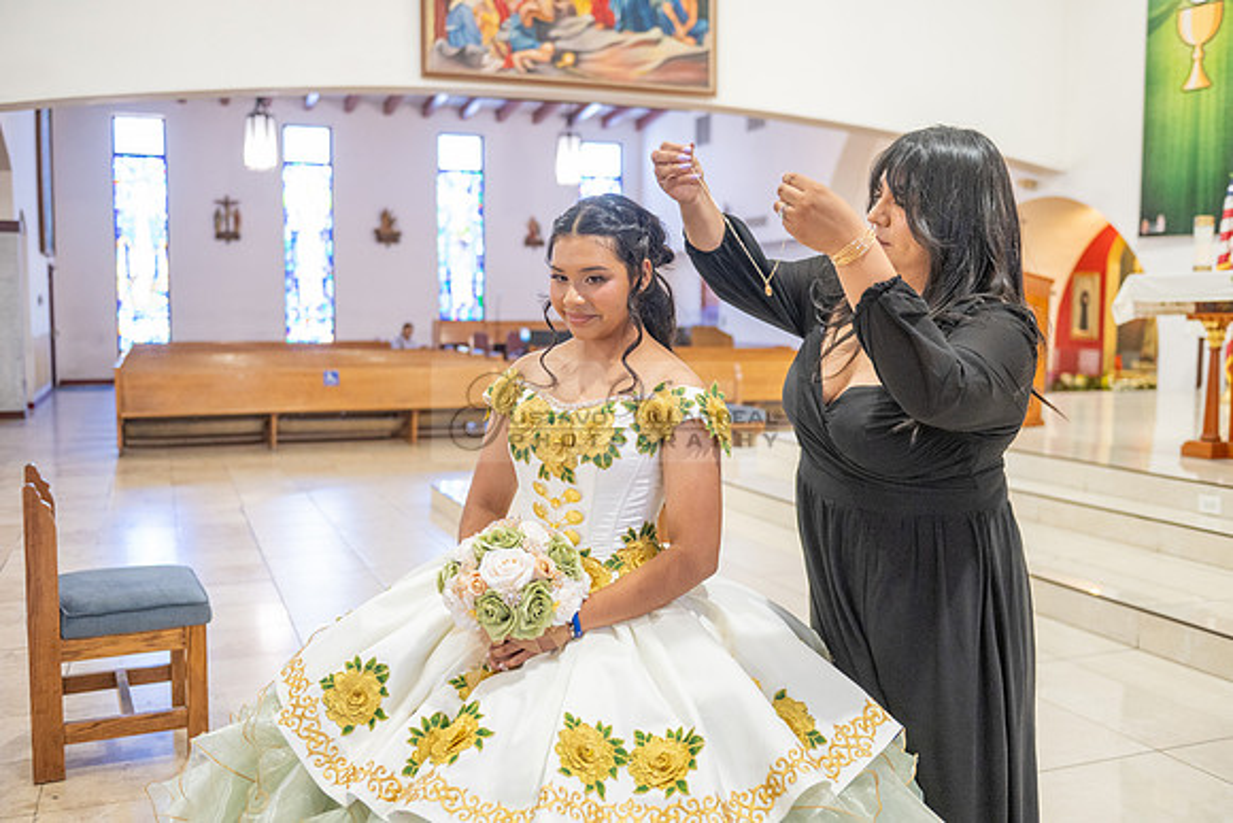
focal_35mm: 35
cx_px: 616
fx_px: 1199
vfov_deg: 37.9
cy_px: 412
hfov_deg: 54.4
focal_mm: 35
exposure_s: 1/125
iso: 1600
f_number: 2.8
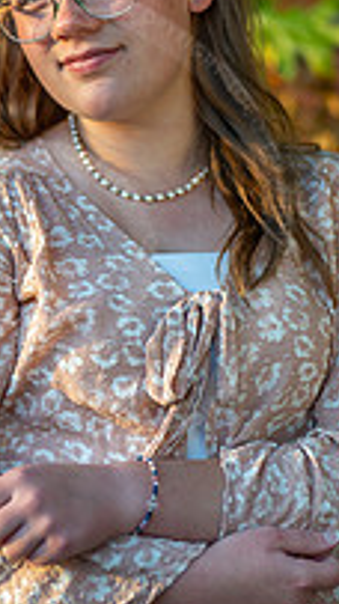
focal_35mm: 197
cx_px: 86
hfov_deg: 6.2
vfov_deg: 10.9
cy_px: 336
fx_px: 3152
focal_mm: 85
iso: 160
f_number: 1.2
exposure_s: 1/800
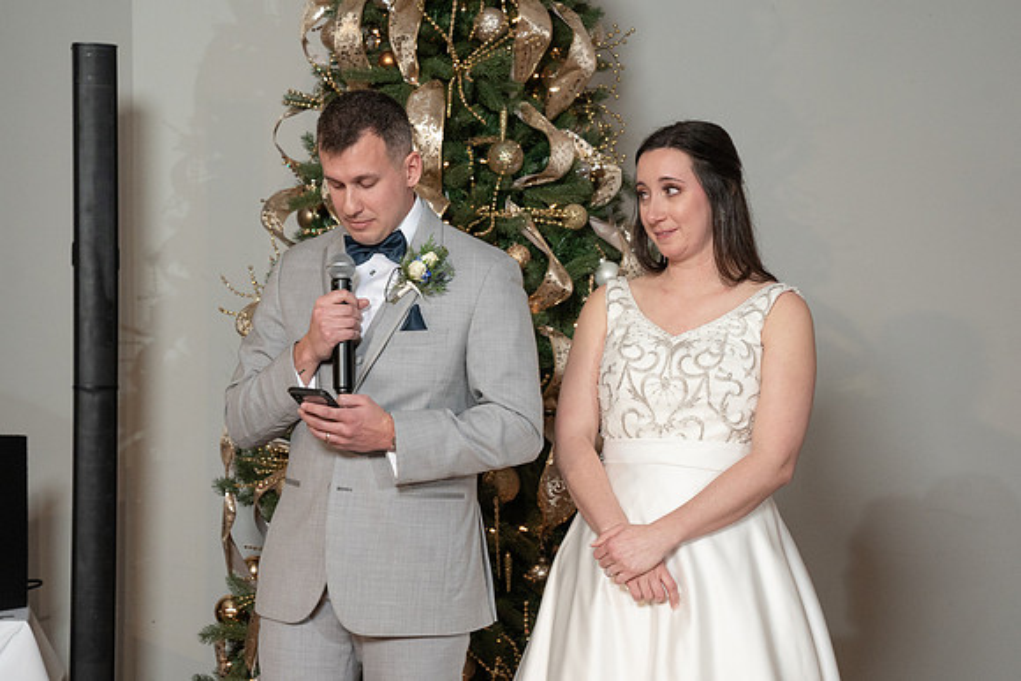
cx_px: 448
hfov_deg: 24.9
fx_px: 2313
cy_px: 378
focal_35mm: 82
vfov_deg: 16.8
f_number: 5.6
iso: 2000
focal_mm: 70
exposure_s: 1/200
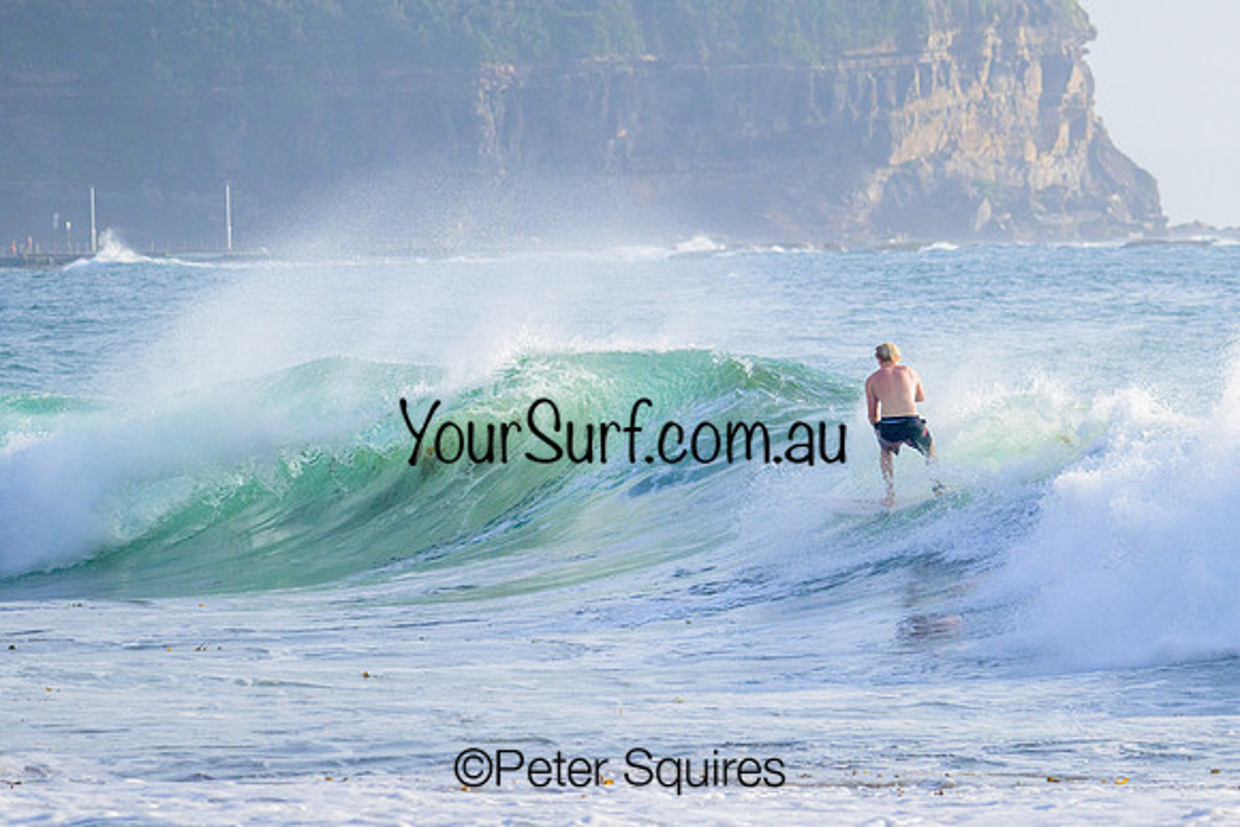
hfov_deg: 4.1
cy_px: 291
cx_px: 783
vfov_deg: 2.7
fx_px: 17459
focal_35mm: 507
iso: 1100
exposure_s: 1/2000
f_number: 13
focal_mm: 370
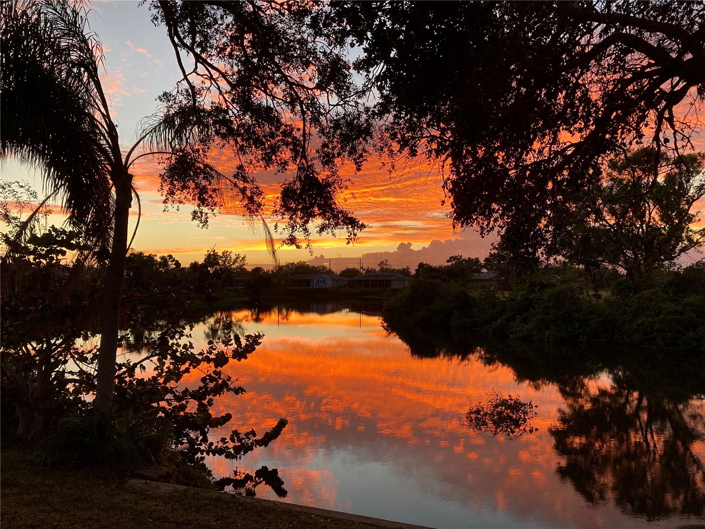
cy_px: 264
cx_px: 352
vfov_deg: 49.7
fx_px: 570
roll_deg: +0.9
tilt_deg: +3.3
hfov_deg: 63.4
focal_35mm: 28
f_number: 1.8
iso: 64
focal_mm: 3.99
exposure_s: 1/121
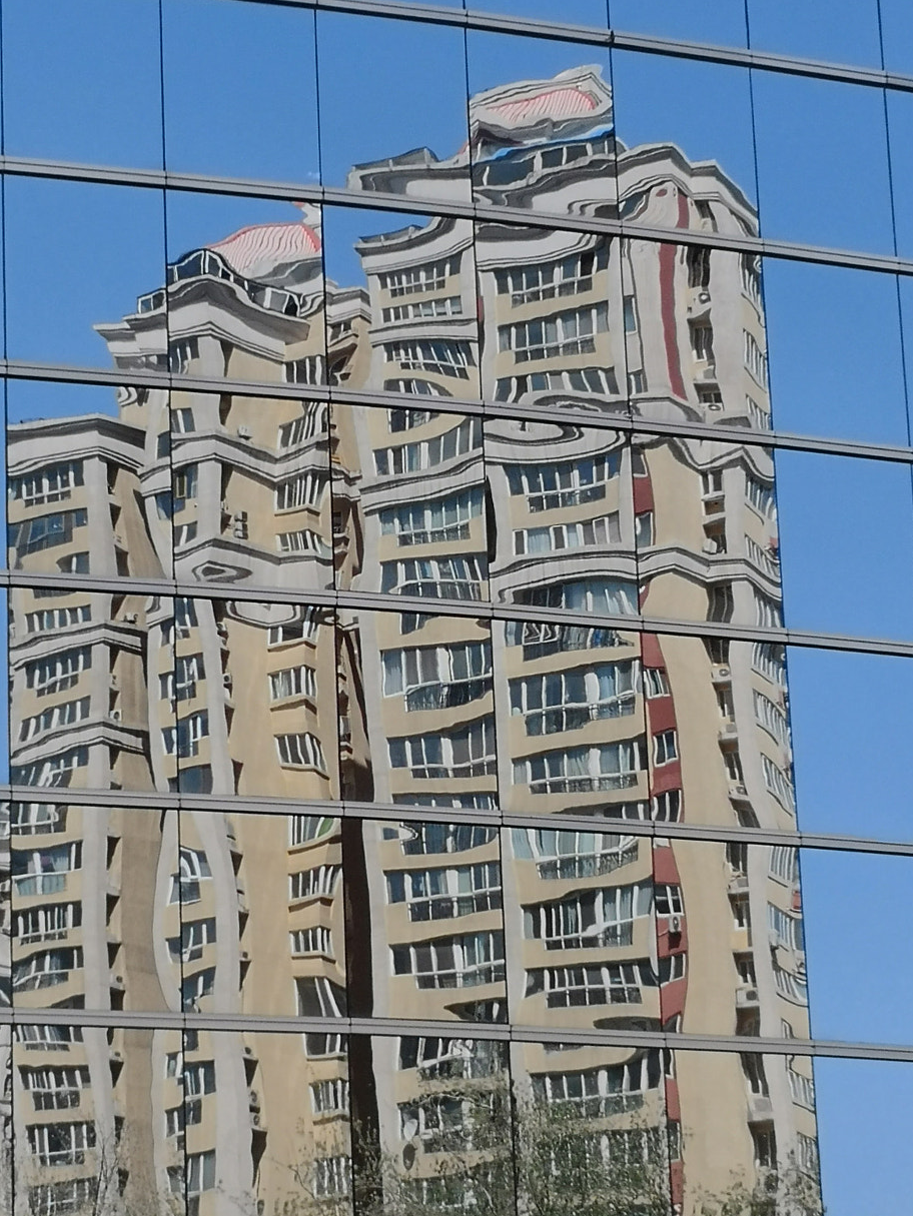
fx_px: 3655
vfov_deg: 18.9
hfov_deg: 14.2
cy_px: 703
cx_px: 335
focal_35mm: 104
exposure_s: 1/1157
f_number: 1.6
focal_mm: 3.95
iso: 50
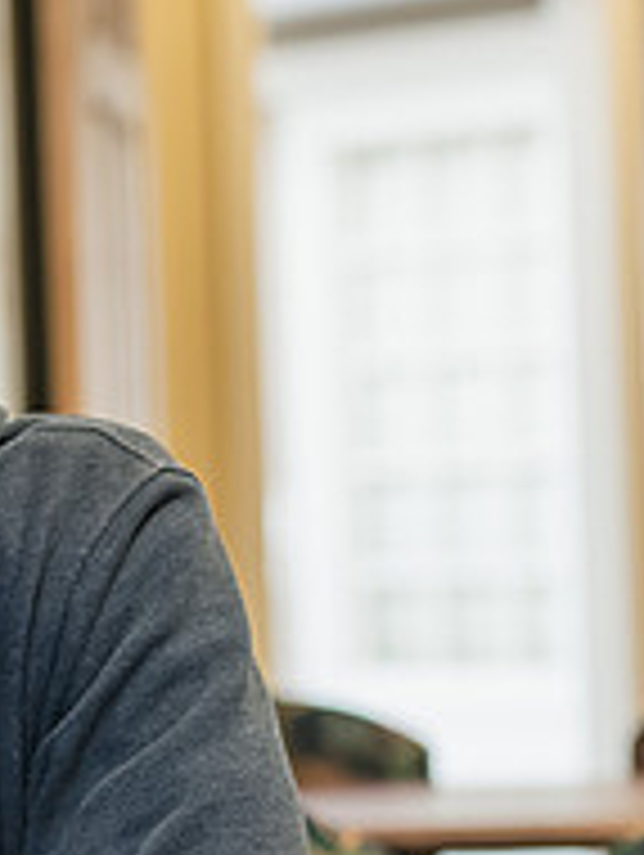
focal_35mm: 205
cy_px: 533
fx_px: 5074
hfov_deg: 7.2
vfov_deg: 9.6
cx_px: -90
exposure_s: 1/200
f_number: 3.2
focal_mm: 70
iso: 1600
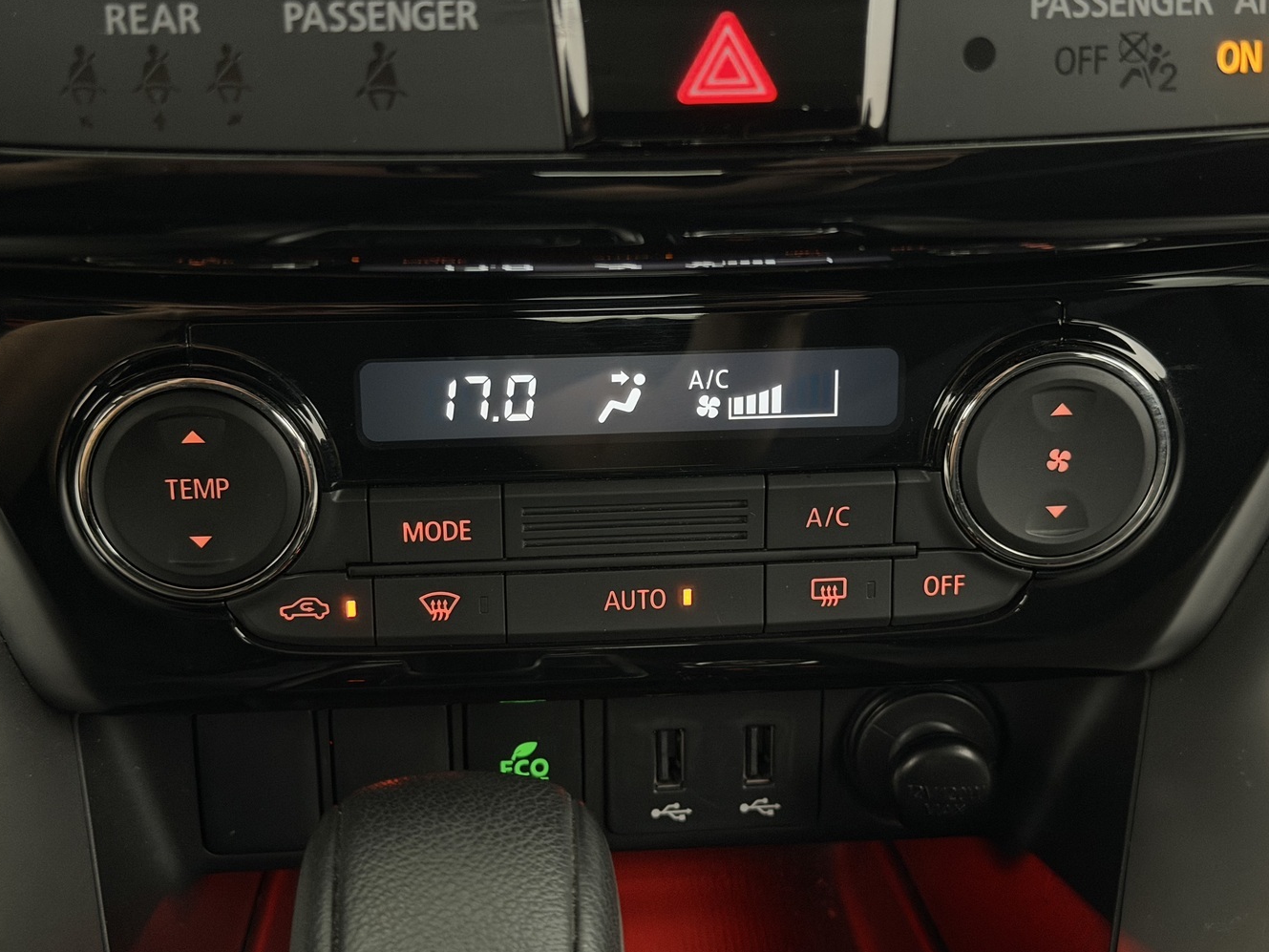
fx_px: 1906
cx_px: 627
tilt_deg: -32.4
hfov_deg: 36.8
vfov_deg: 28.0
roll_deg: -1.3
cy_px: 474
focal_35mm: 52
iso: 1000
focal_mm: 6.76
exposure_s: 1/20
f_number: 1.78
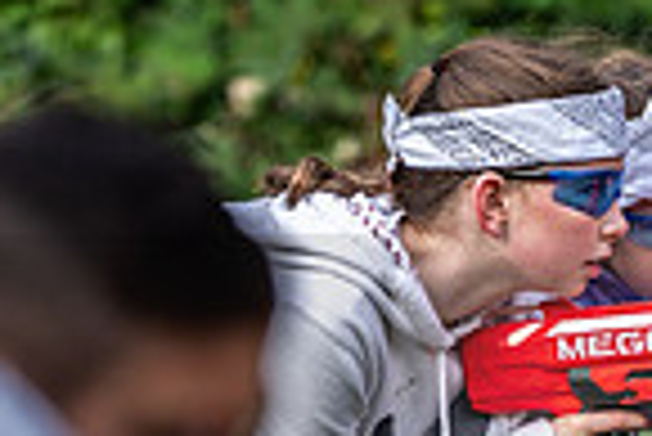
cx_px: 396
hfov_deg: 3.9
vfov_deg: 2.6
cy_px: 667
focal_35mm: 529
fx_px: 9590
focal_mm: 132
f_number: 2.8
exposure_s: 1/500
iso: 100
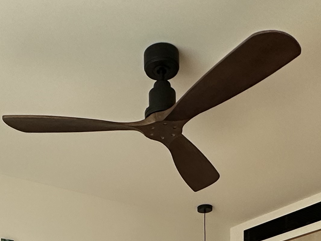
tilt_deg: -7.5
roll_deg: +1.4
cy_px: 451
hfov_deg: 36.2
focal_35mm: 53
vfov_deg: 19.4
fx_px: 492
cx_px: 159
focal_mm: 2.22
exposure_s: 1/99
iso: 200
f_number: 2.2
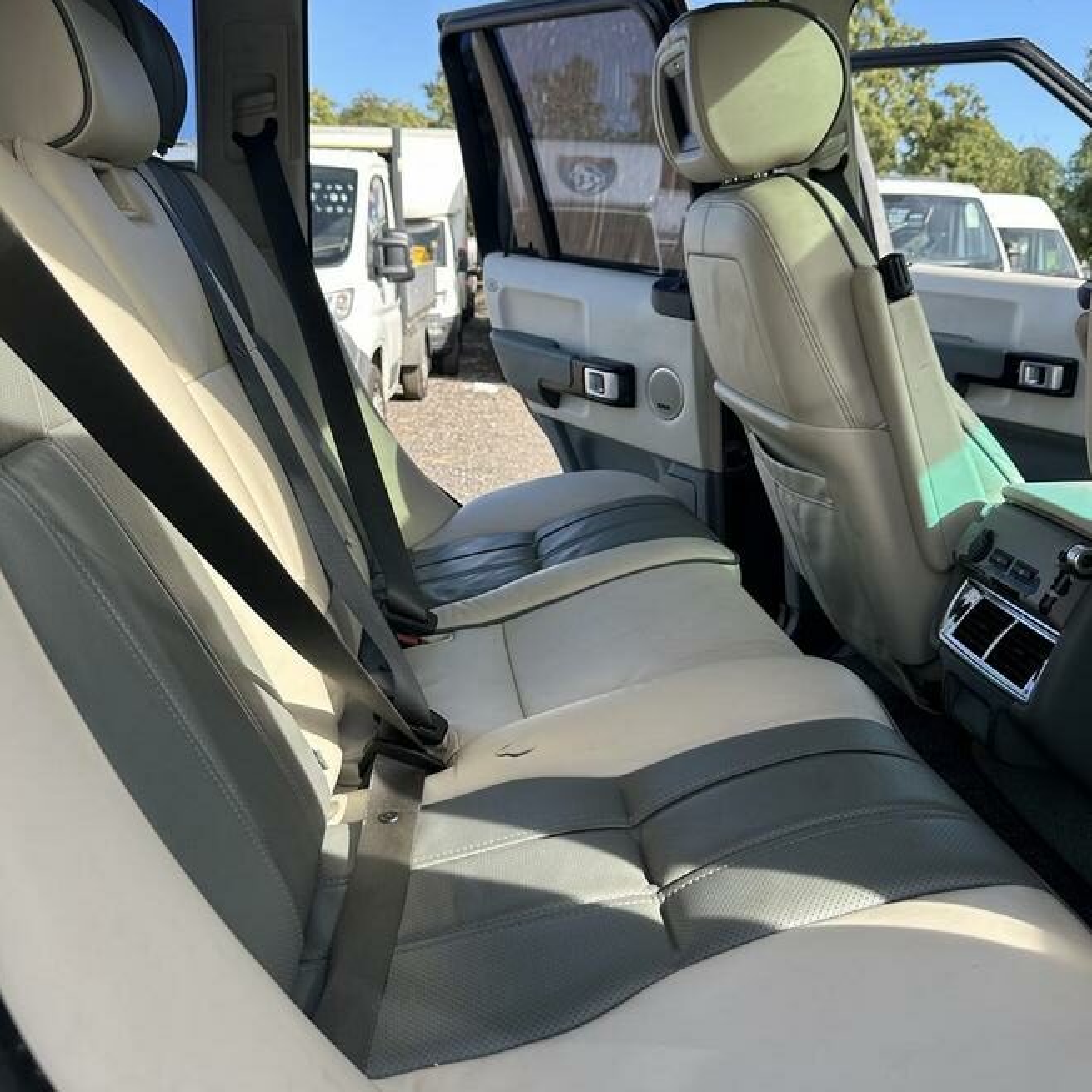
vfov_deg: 55.6
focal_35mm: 29
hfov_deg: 55.6
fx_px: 1035
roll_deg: -0.8
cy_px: 505
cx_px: 559
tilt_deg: -12.8
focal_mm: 6.86
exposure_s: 1/879
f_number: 1.78
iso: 80
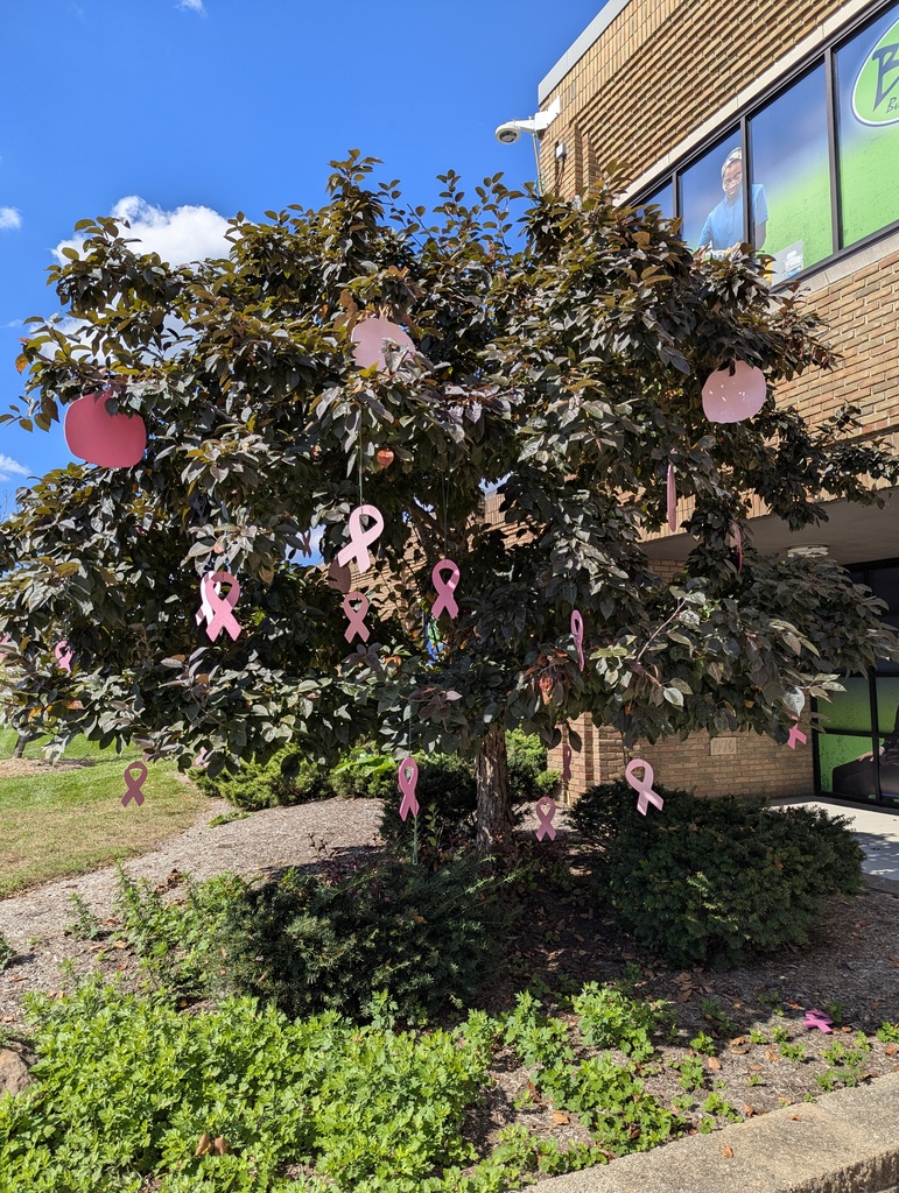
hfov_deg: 56.9
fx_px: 829
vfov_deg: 71.5
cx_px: 450
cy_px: 596
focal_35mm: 24
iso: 40
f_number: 1.85
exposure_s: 1/1529
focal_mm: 6.81
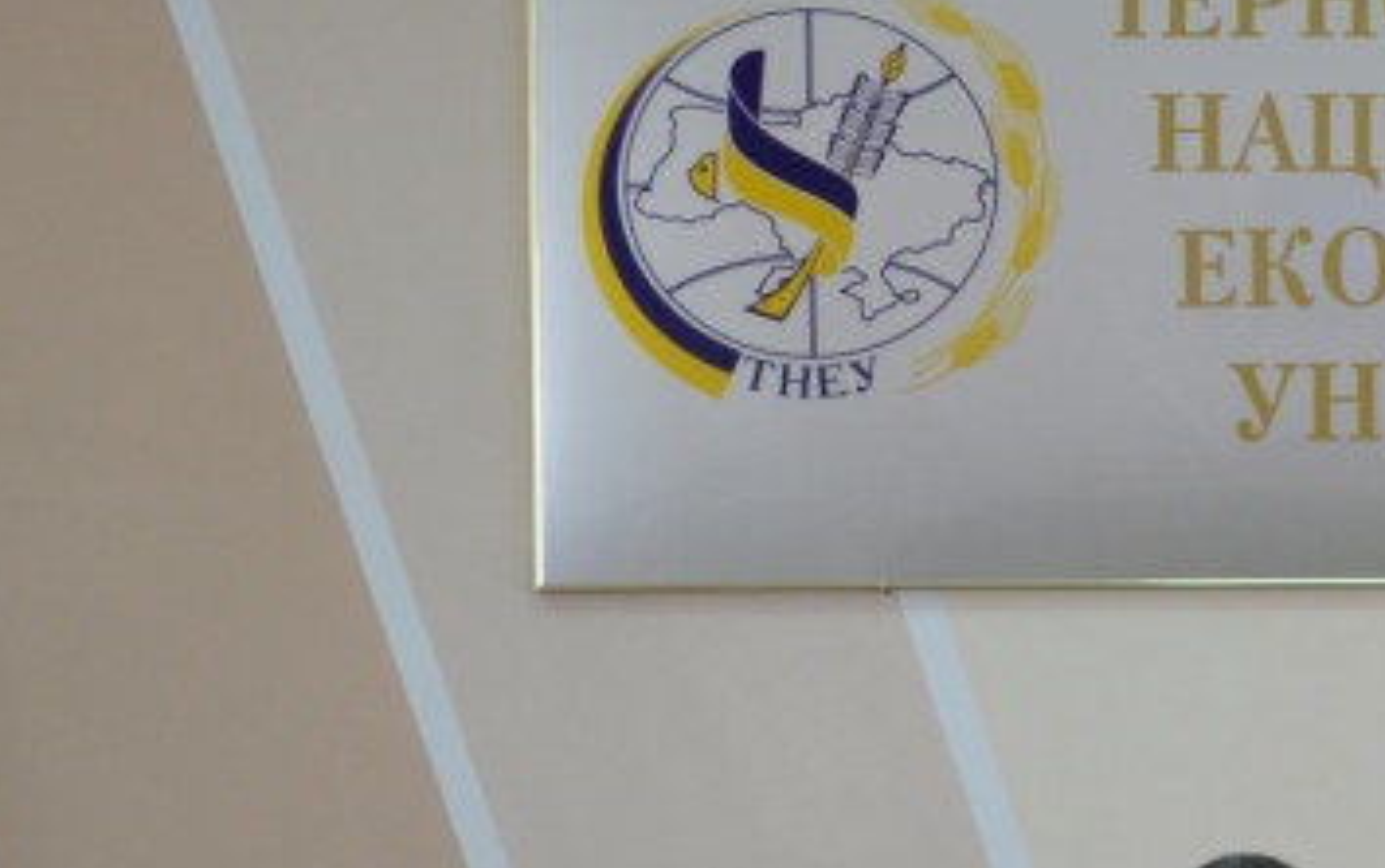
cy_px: 1077
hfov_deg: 9.8
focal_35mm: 212
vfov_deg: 6.2
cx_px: 1471
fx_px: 8010
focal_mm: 48
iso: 720
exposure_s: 1/60
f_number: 5.3
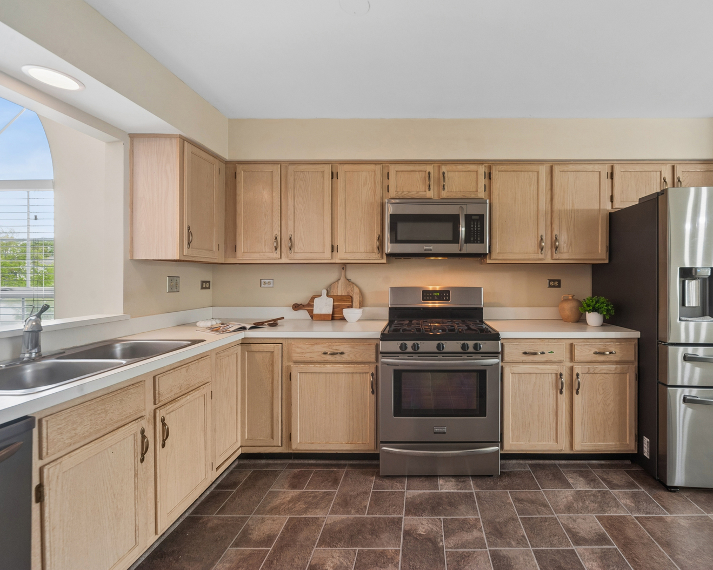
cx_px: 418
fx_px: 317
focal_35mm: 15
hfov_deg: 95.9
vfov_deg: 84.0
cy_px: 279
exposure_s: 1/15
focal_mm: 13
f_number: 8
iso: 400
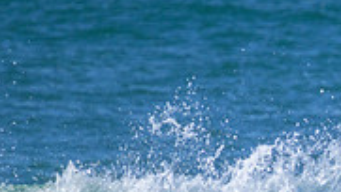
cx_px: 497
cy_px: 253
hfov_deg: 0.8
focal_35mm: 2685
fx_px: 24288
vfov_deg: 0.5
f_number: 11
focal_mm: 800
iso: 1250
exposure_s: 1/2000
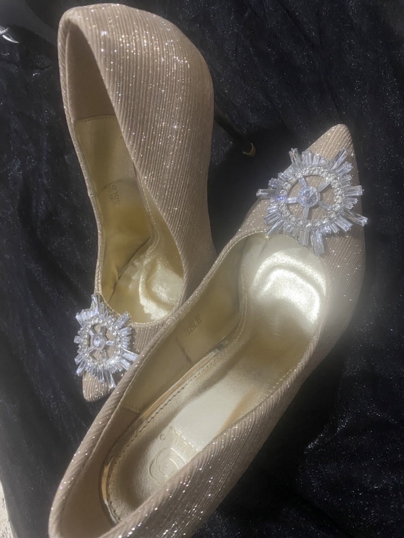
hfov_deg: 53.1
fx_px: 405
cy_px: 269
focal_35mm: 26
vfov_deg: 67.3
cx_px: 202
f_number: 1.8
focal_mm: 4.25
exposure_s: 1/30
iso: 640
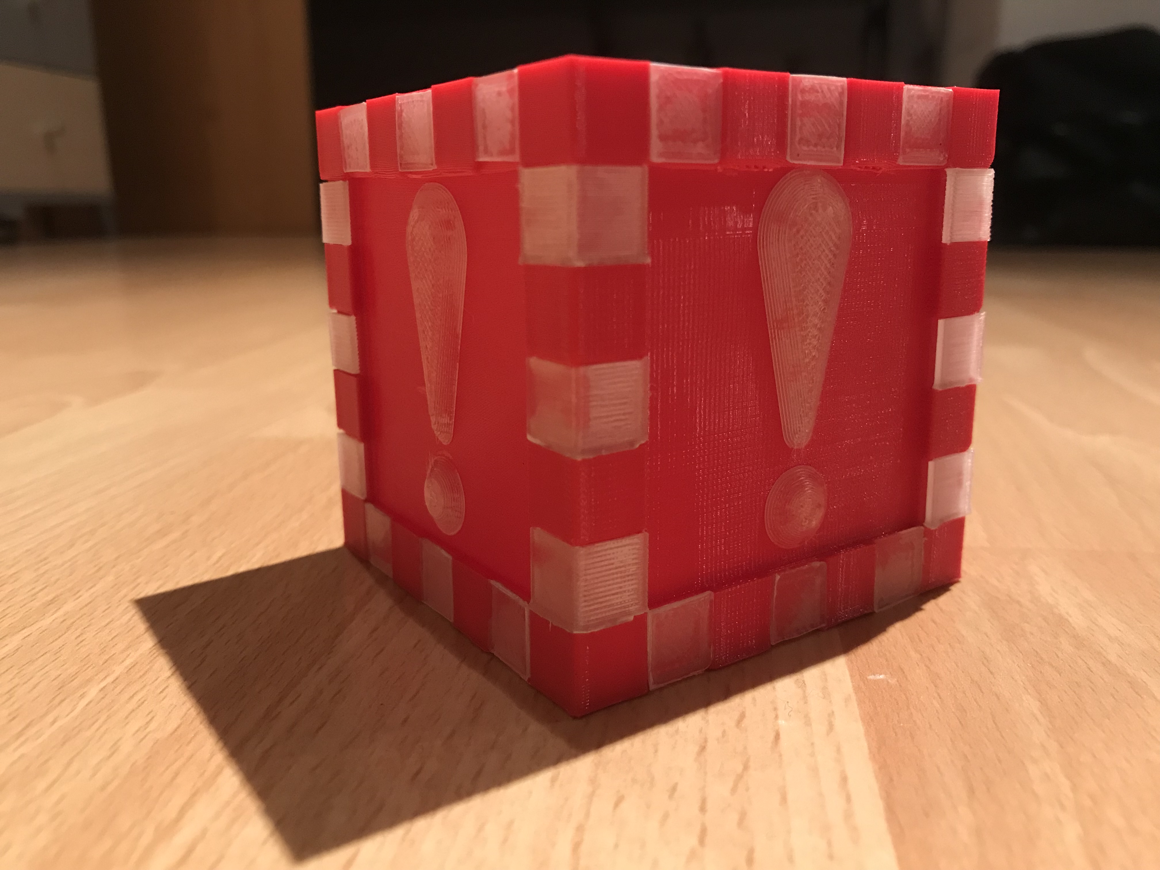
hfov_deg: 63.4
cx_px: 580
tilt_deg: -12.8
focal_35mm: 28
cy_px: 435
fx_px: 938
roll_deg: +0.4
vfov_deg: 49.7
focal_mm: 3.99
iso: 100
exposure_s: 1/14
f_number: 1.8
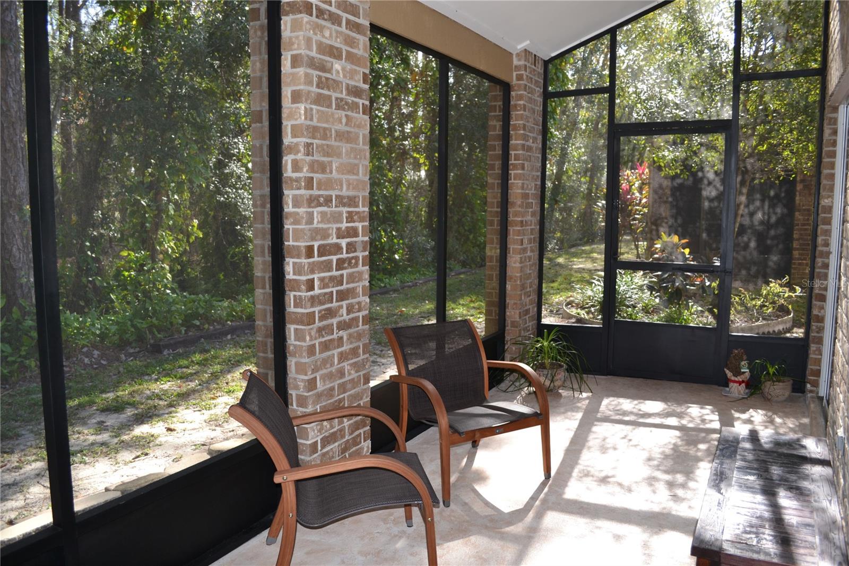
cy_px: 283
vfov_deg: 47.9
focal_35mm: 27
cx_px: 424
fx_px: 637
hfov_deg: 67.4
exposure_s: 1/125
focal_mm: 18
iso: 160
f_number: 4
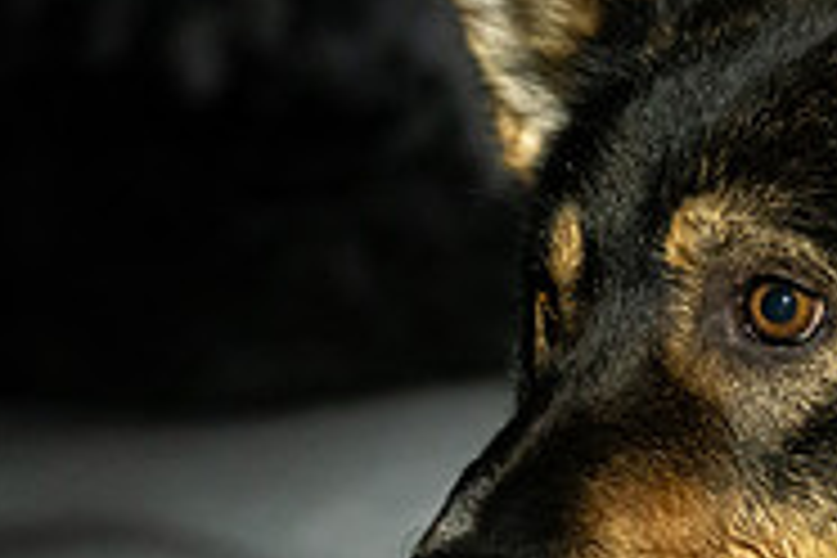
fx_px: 3487
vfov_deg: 9.1
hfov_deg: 13.4
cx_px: 909
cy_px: 644
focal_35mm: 150
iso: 12800
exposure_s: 1/200
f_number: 4
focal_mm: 48
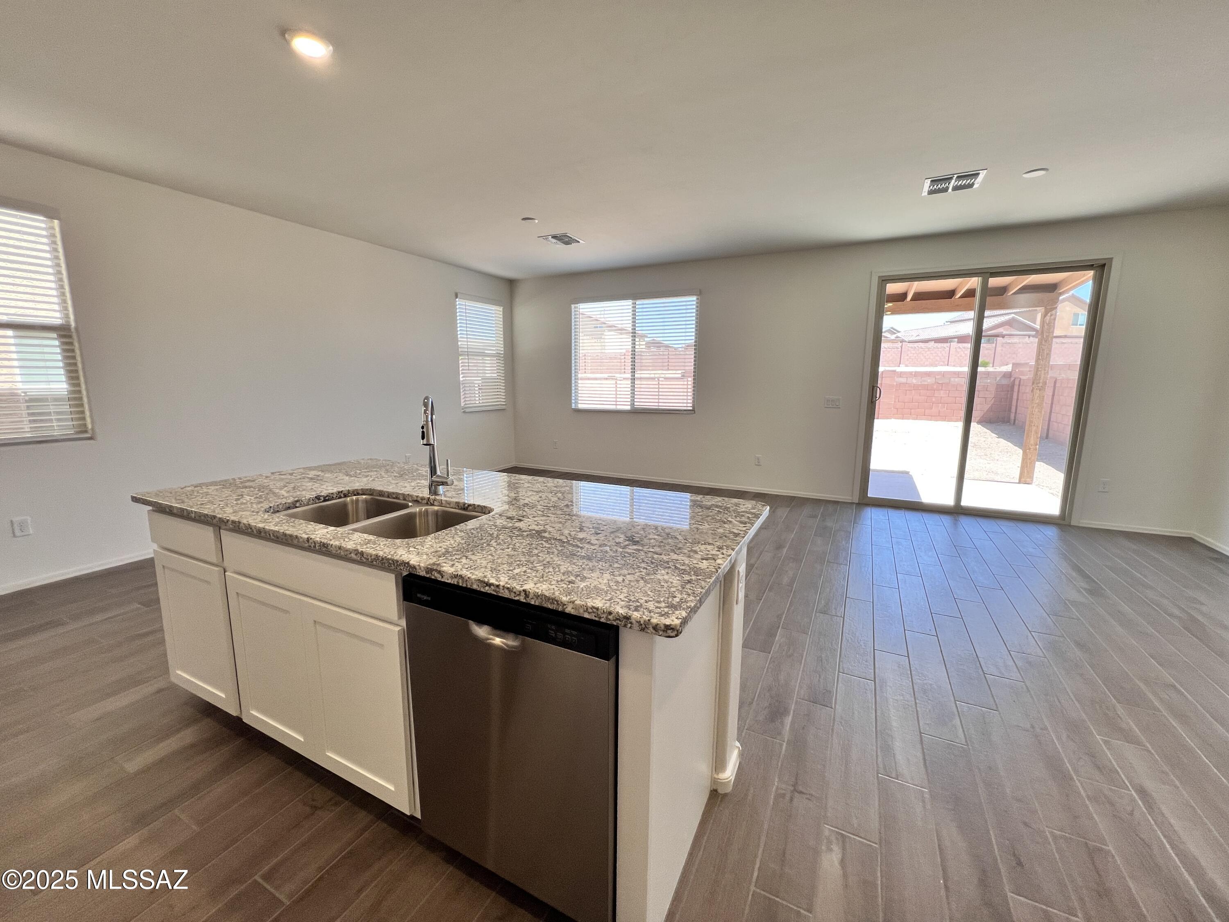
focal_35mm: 13
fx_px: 462
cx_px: 614
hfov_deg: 106.2
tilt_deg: -9.3
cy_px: 461
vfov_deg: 89.9
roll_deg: -0.3
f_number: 1.8
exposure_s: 1/120
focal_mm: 1.57
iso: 64
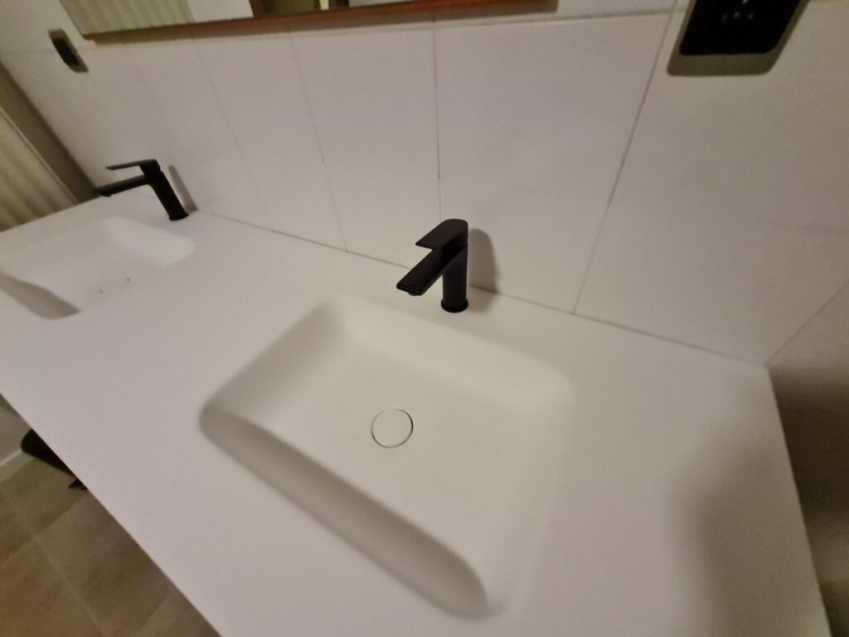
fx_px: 319
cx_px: 424
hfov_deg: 106.2
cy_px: 318
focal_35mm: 13
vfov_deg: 89.9
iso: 640
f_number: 2.2
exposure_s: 1/33
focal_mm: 1.74
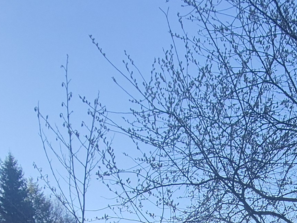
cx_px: 291
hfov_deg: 30.1
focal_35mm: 60
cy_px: 366
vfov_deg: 19.9
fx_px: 515
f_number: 2.2
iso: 50
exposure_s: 1/552
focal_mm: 1.74
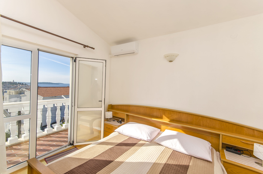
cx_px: 132
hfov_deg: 100.5
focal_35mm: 15
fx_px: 109
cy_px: 87
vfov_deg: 77.1
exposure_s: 1/200
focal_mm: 10
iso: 100
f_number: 9
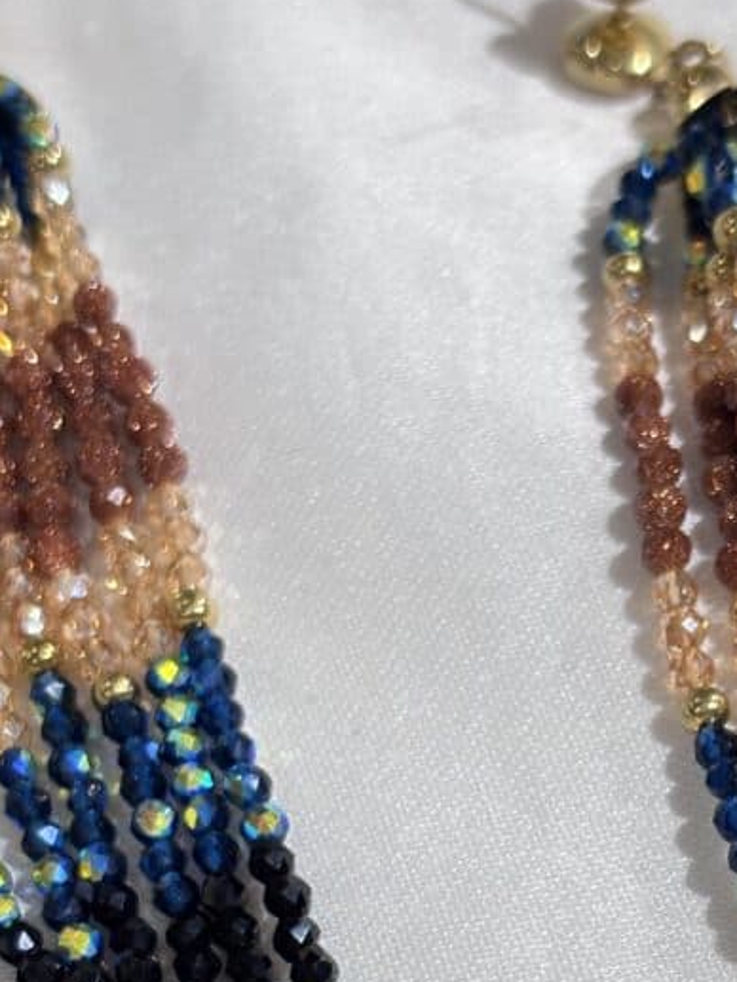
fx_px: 2923
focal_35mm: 103
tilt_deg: -62.6
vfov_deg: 18.6
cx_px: 576
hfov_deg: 14.3
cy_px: 963
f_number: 1.6
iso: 40
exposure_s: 1/100
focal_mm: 5.96
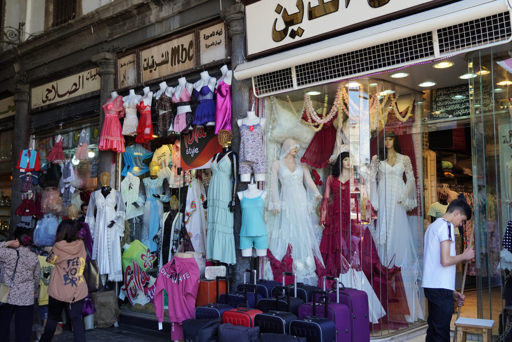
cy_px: 171
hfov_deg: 47.9
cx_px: 256
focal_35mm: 40
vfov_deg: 33.0
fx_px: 576
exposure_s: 1/160
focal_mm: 27
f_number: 4.5
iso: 250
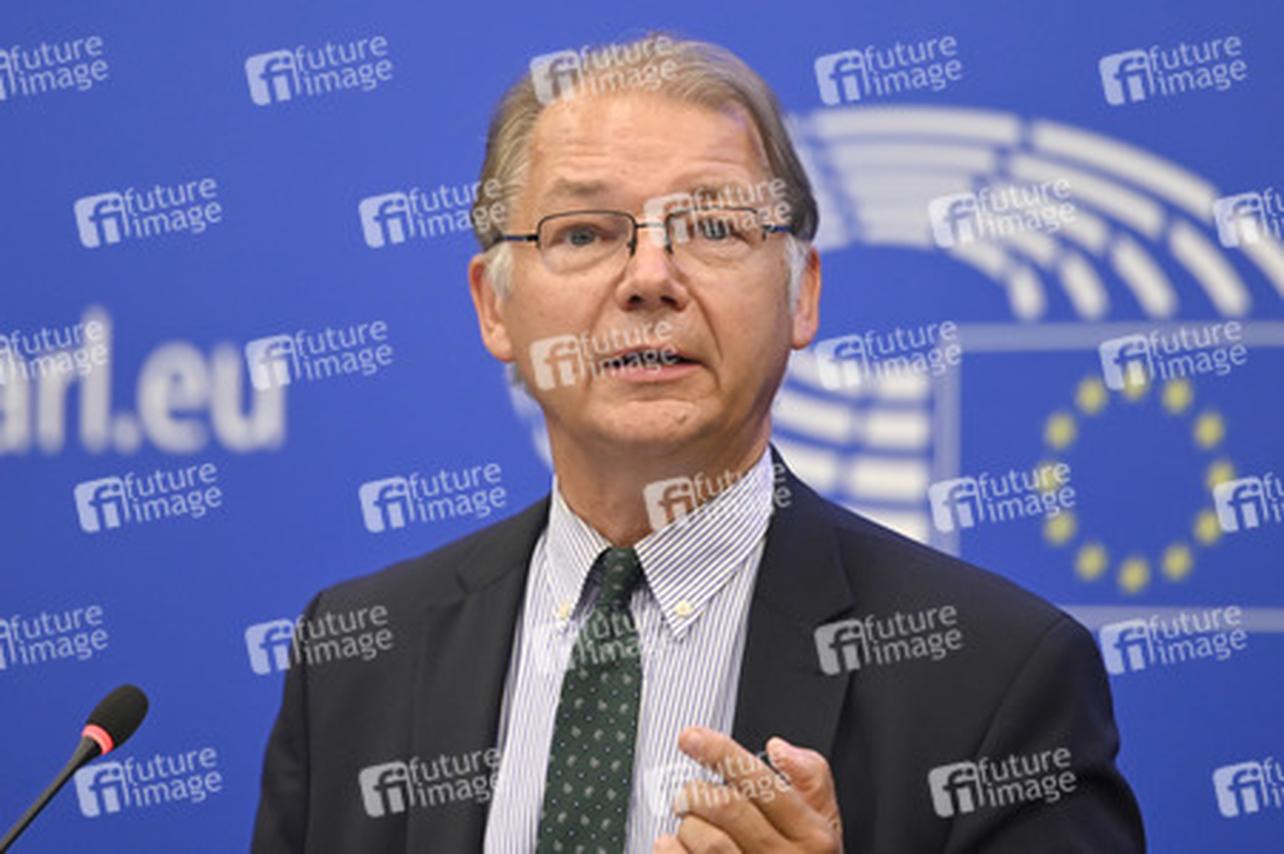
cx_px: 642
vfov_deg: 6.9
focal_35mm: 200
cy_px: 427
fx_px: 7128
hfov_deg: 10.3
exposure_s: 1/320
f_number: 2.8
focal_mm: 200
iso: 1600
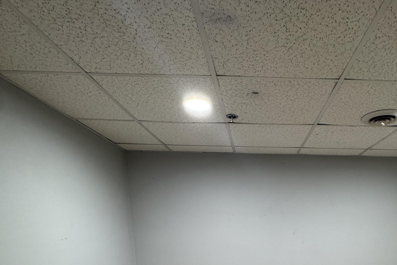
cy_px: 304
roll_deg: -1.1
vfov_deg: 38.9
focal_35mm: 26
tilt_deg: -13.6
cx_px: 262
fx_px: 287
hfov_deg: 67.7
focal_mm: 2.22
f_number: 2.2
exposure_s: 1/60
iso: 250
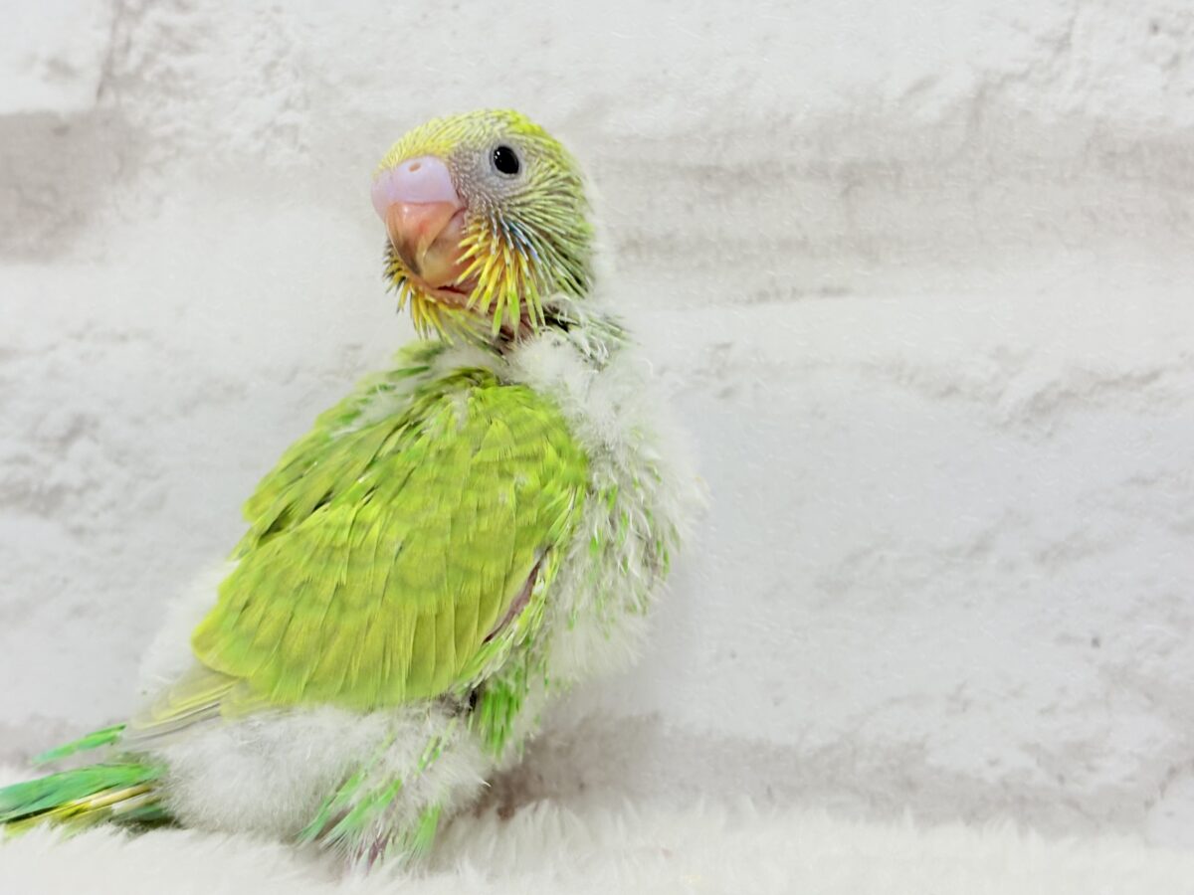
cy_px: 448
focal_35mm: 52
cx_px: 597
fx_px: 1794
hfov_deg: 36.8
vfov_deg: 28.0
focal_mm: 5.96
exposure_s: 1/100
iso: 80
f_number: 1.6
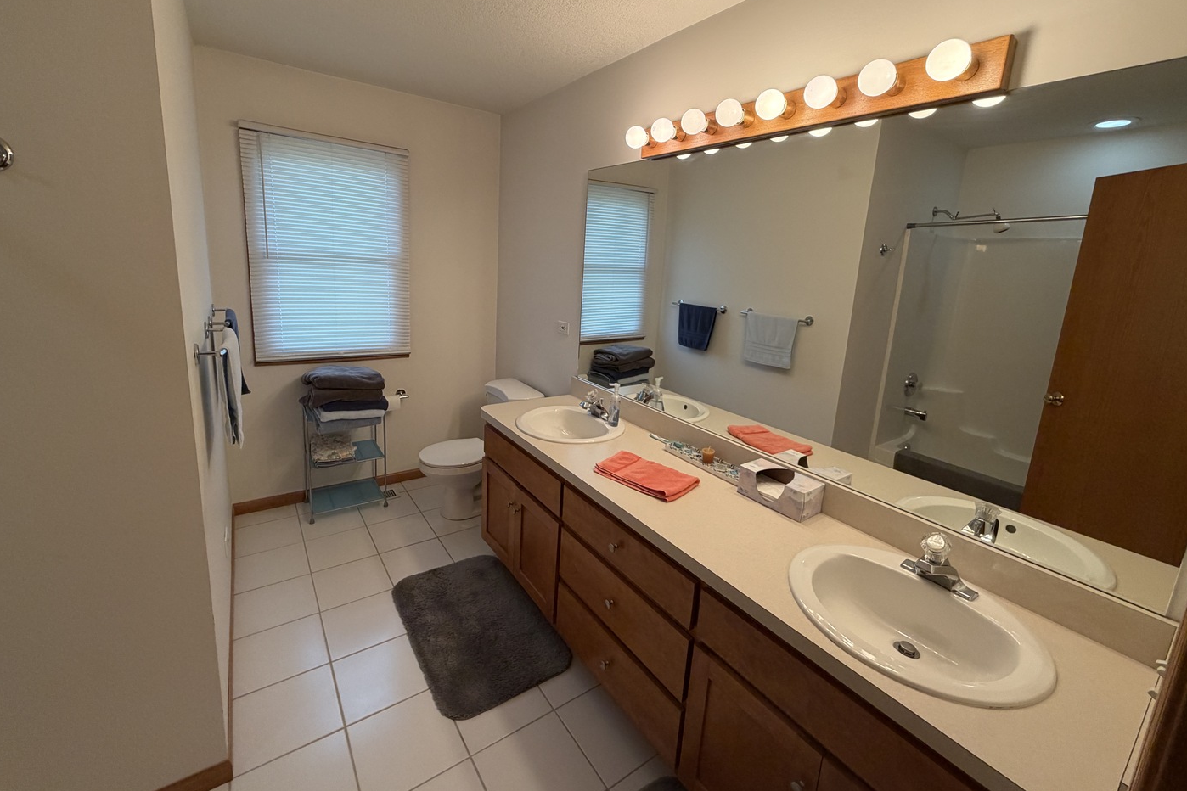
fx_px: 495
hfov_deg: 100.4
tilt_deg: -10.5
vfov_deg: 77.0
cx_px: 588
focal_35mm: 15
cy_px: 351
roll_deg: -2.5
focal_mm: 2.22
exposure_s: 1/120
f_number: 2.2
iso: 200
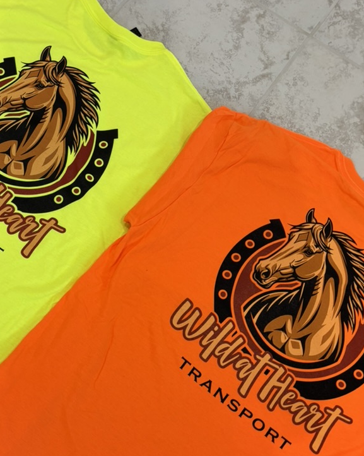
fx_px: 485
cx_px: 127
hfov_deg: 40.7
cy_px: 277
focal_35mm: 36
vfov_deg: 49.9
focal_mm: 5.96
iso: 125
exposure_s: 1/60
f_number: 1.6
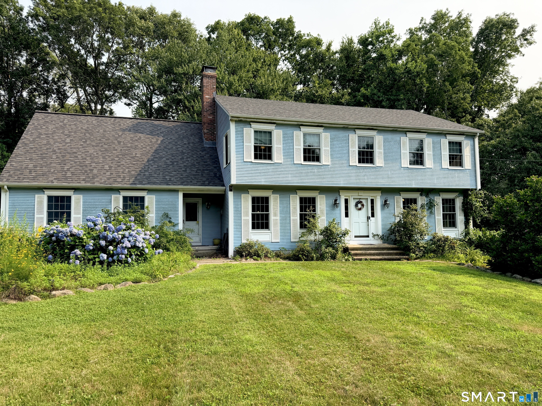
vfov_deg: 56.8
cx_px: 271
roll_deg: +1.1
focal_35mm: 24
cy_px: 203
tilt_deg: +3.8
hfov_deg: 71.6
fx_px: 376
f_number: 1.78
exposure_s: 1/2370
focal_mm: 6.76
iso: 100
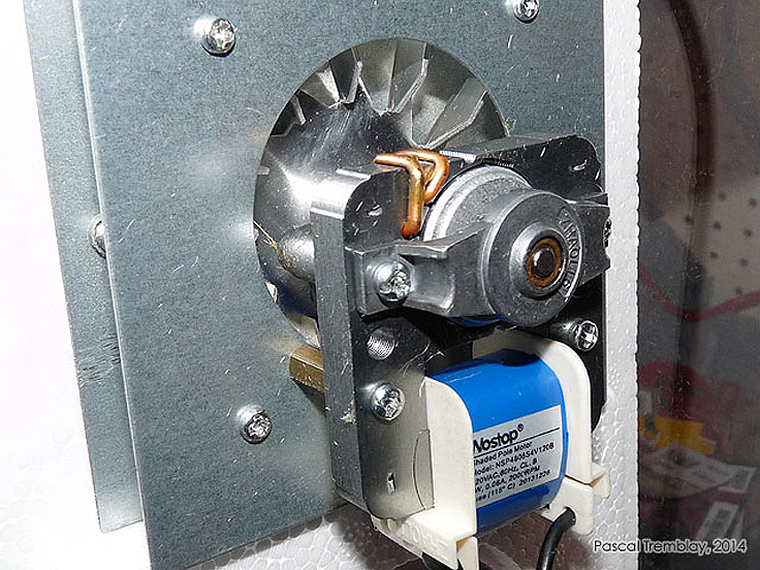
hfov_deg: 39.7
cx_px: 380
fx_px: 1054
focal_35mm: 48
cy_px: 285
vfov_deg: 30.3
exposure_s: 1/30
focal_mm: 4.8
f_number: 4
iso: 100
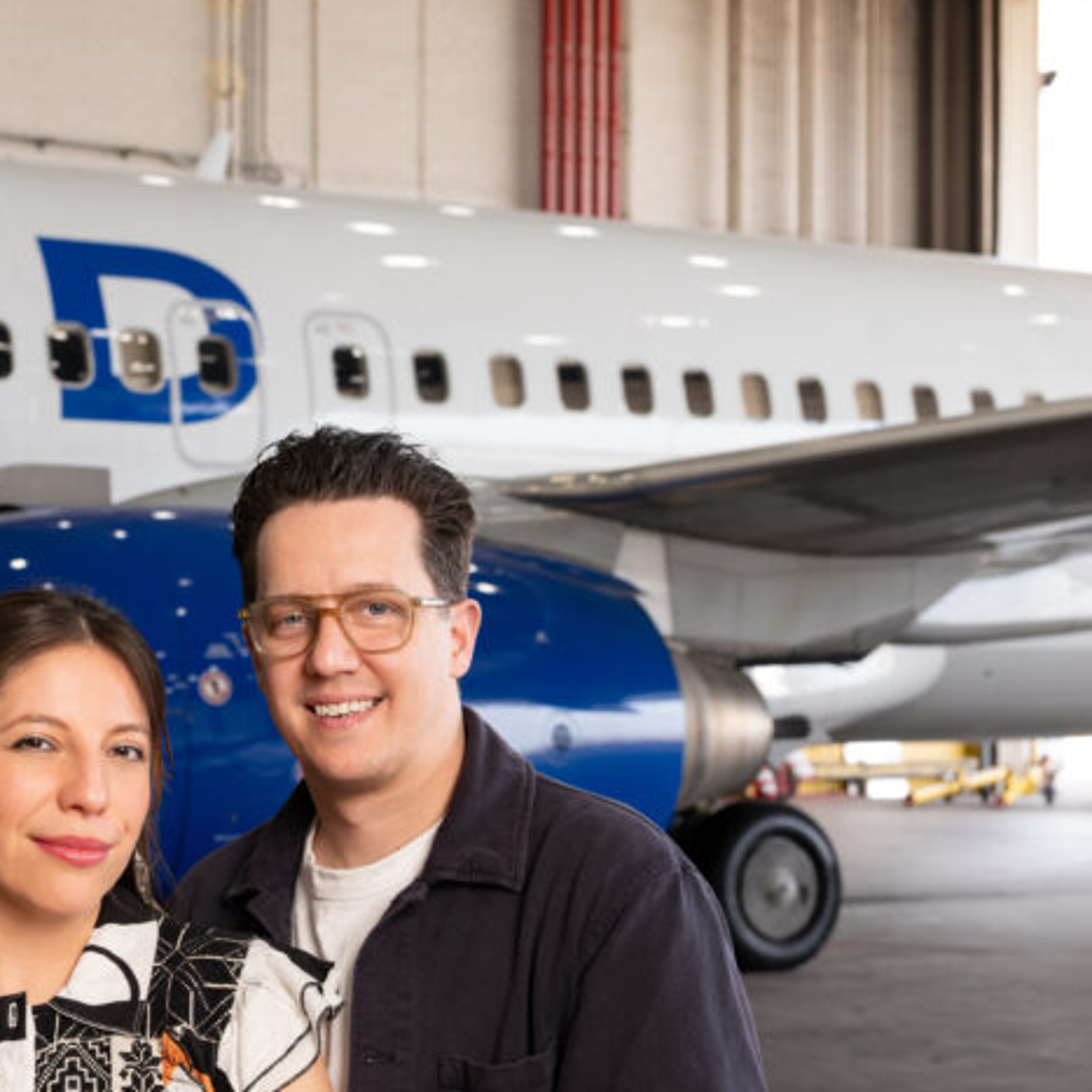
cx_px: 157
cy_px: 725
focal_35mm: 67
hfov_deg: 25.1
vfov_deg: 25.6
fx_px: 2391
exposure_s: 1/125
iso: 400
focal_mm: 36
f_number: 5.6
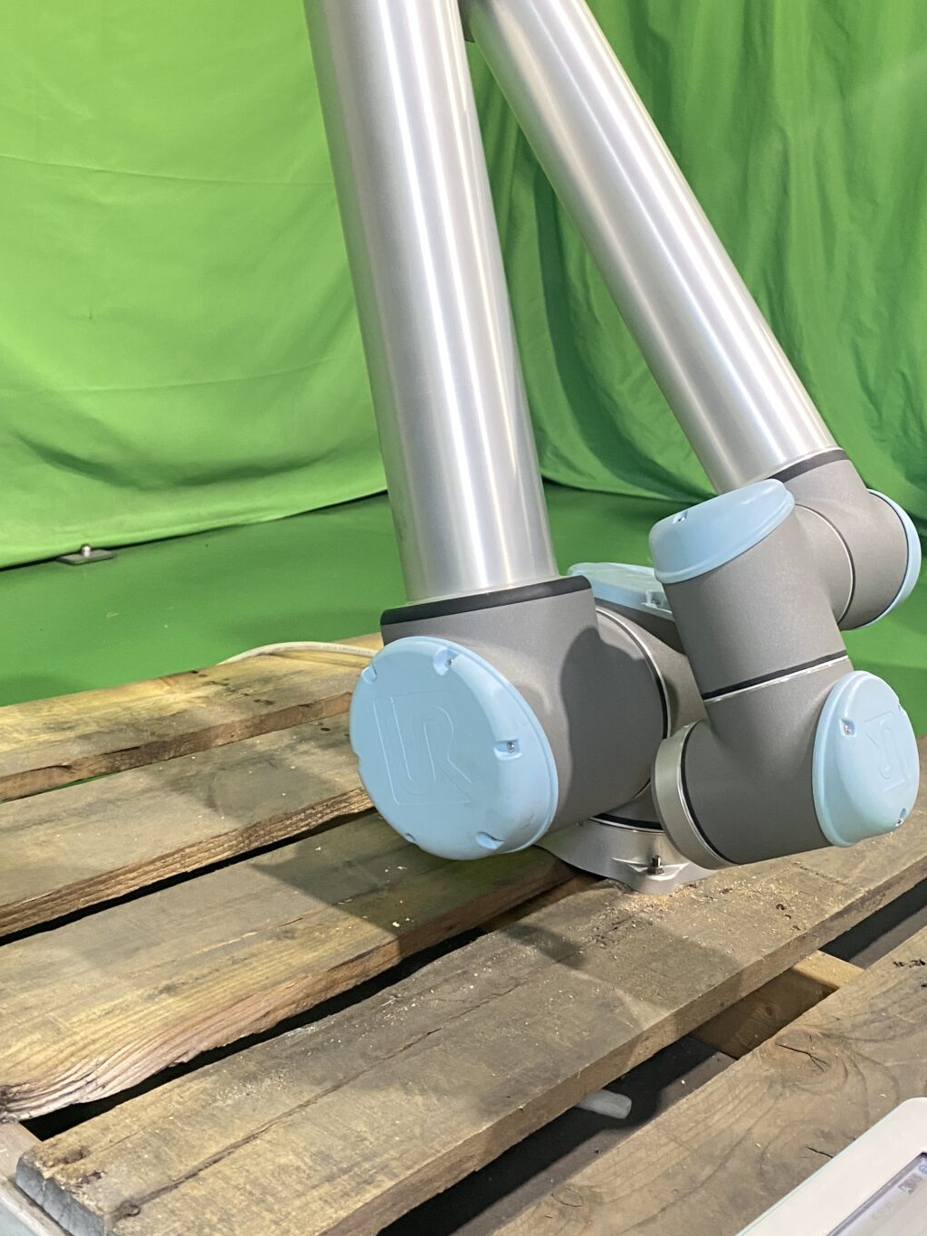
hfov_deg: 36.8
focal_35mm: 39
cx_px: 472
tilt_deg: -8.6
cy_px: 508
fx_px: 1392
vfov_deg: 47.6
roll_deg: -6.3
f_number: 1.8
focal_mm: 4.25
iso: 320
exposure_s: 1/40
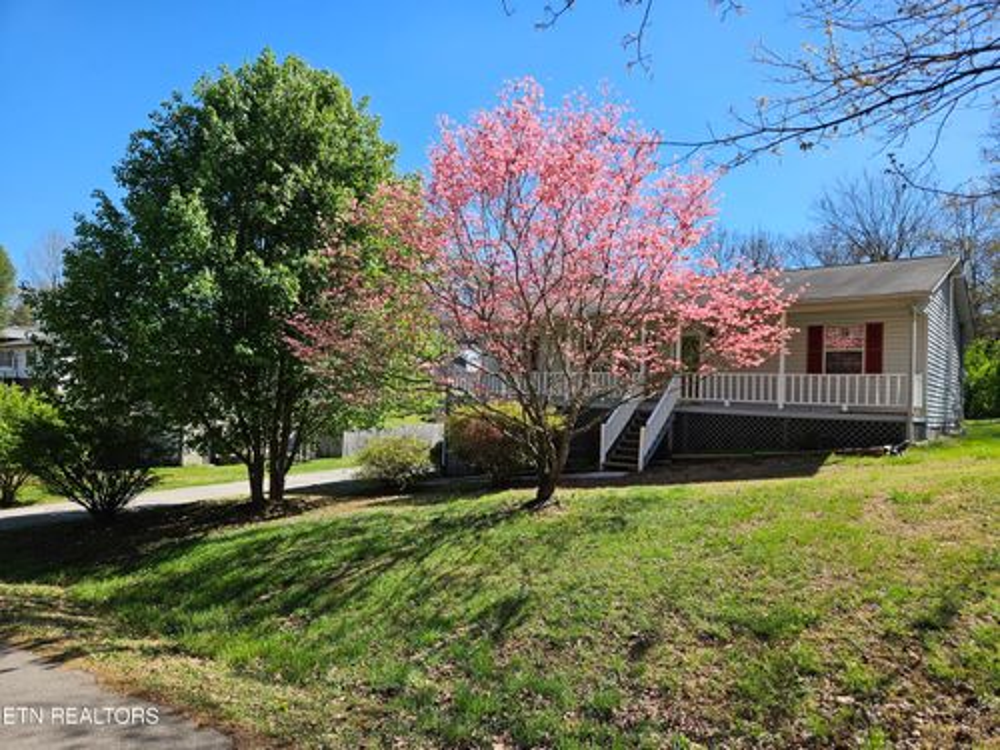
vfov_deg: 58.9
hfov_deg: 73.9
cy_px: 375
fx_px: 664
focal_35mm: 23
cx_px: 500
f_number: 1.8
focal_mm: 5.4
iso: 25
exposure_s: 1/1111
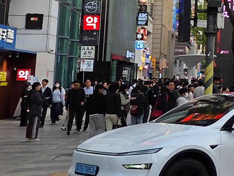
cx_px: 354
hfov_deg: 19.5
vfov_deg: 16.5
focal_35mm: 87
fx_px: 588
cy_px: -11
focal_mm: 5.4
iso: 80
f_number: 1.8
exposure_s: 1/697
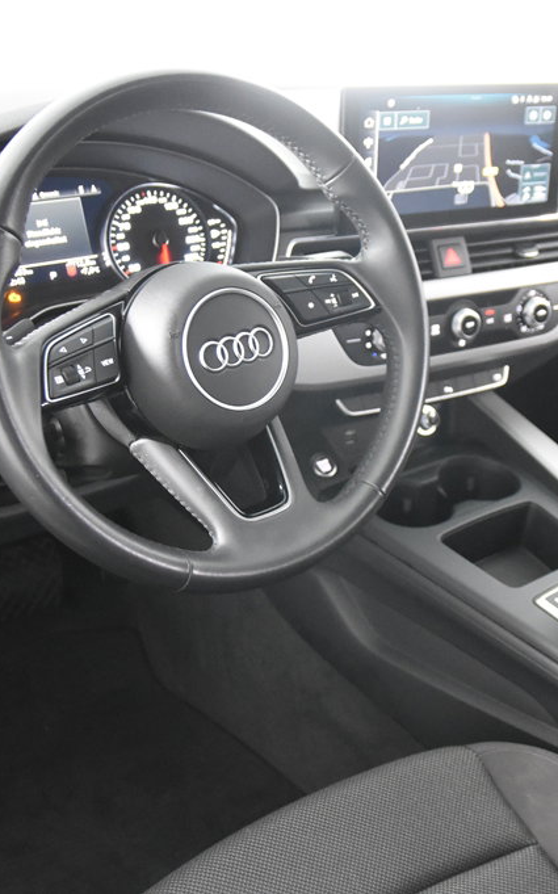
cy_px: 447
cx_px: 337
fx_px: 1120
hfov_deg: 27.9
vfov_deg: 43.5
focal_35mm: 46
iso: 5000
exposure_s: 1/30
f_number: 2.8
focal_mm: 20
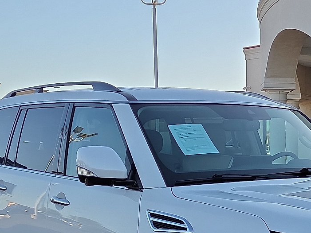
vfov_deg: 19.3
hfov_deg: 26.2
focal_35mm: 73
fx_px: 656
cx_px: 252
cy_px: 258
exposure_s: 1/1000
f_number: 1.8
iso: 25
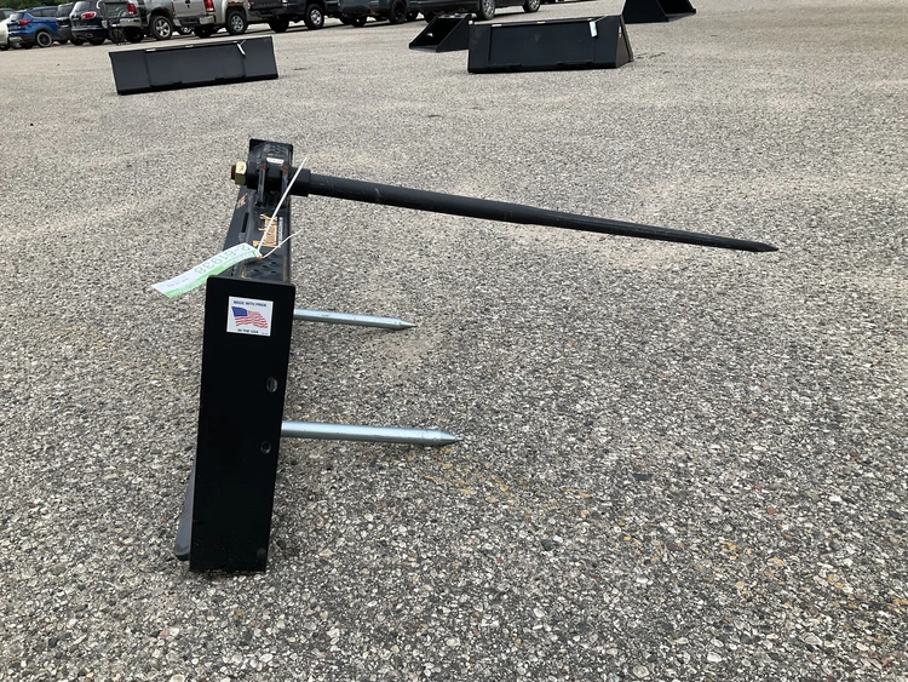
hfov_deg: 61.6
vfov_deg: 48.3
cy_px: 341
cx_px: 454
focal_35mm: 29
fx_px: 761
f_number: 1.8
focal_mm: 3
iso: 25
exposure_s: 1/912
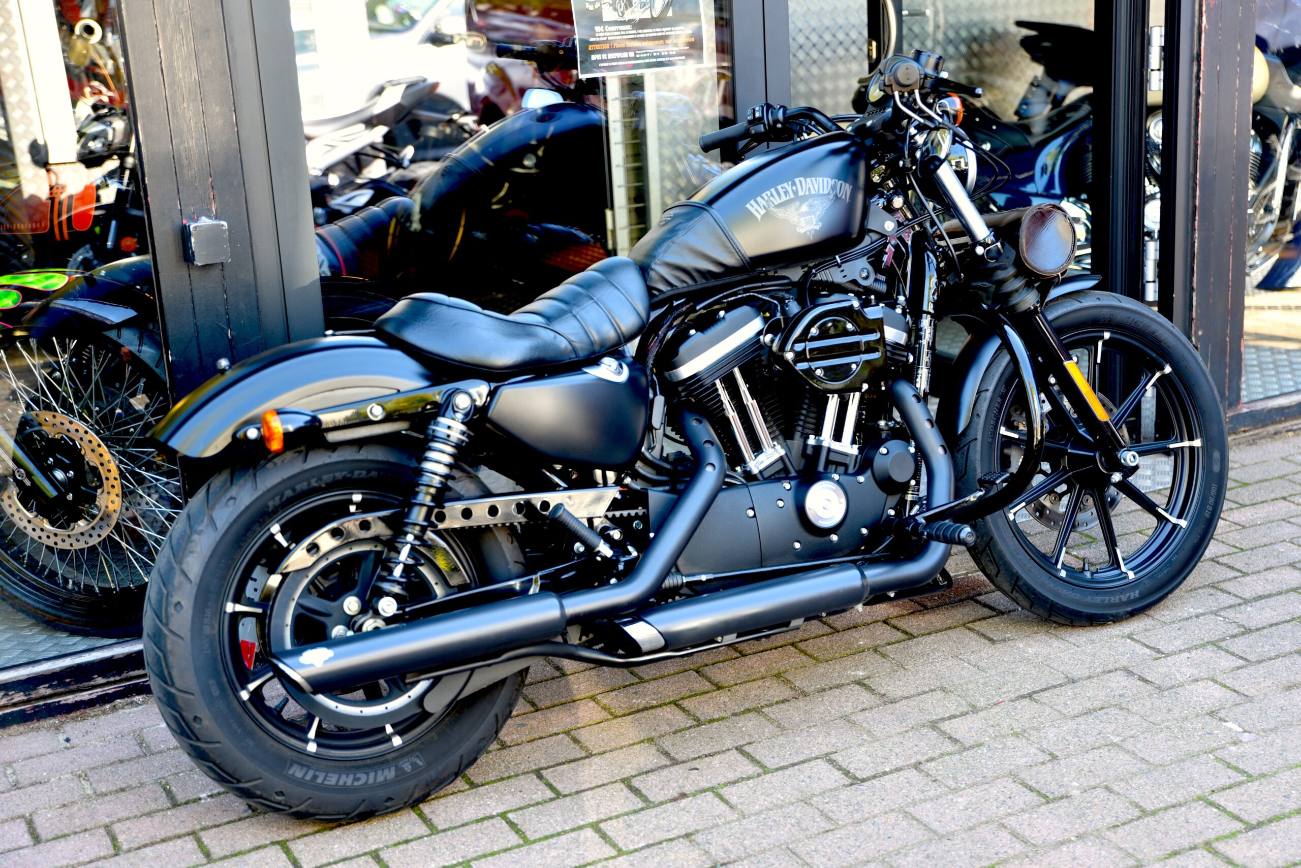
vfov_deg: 27.0
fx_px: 1808
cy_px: 434
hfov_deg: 39.6
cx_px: 650
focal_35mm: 50
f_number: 2.8
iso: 100
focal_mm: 50
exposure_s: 1/30
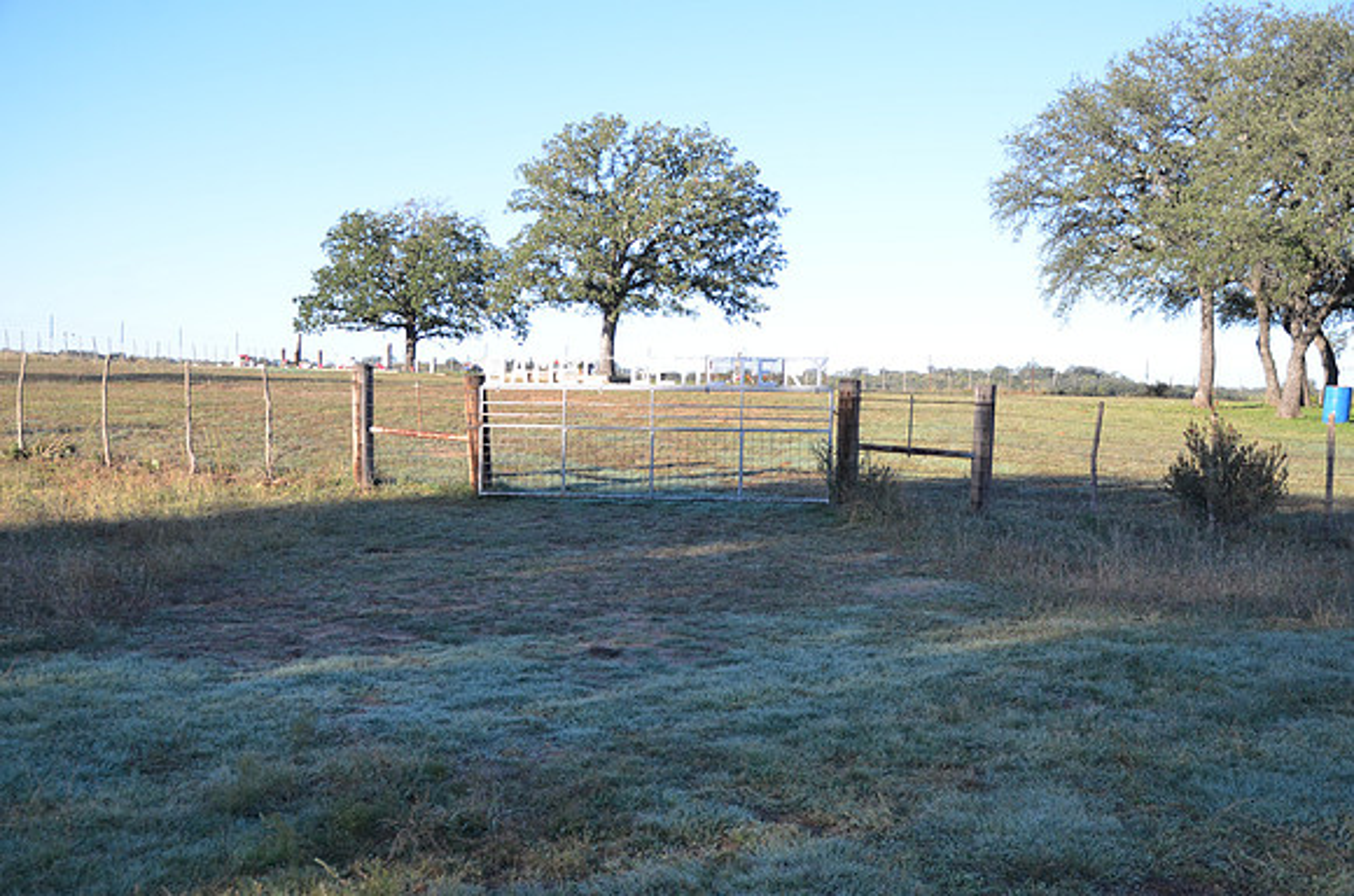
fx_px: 1464
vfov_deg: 34.1
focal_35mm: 39
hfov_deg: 49.6
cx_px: 677
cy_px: 448
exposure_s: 1/125
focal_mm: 26
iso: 320
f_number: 5.6
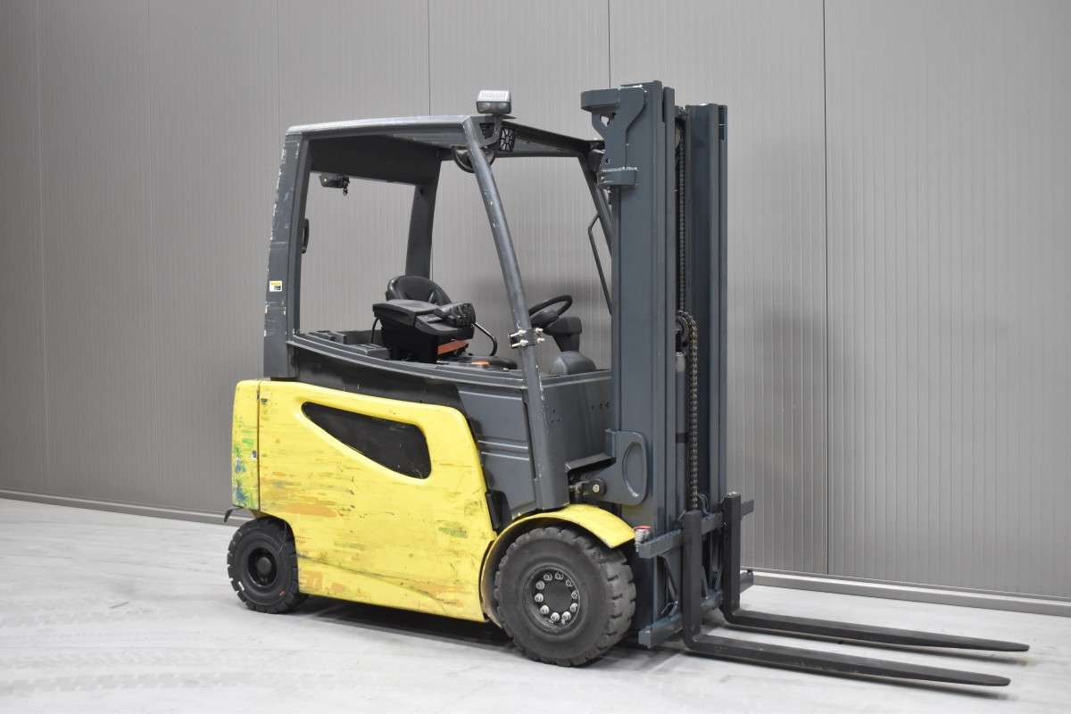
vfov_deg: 34.2
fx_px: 1160
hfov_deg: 49.6
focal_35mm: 39
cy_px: 357
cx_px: 536
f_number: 4
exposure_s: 1/50
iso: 1600
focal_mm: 26
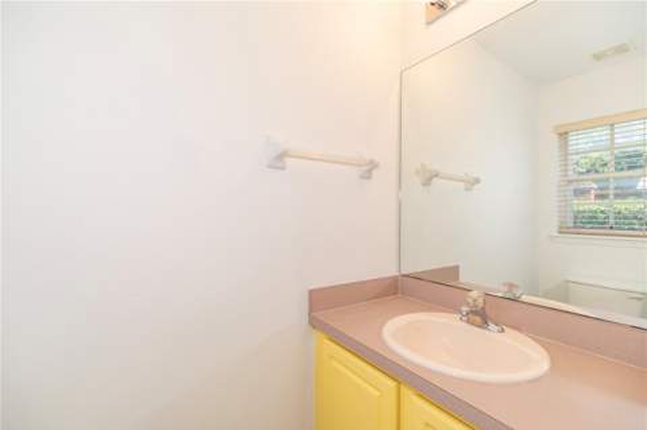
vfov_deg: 77.2
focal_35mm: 15
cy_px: 215
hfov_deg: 100.4
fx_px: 269
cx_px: 324
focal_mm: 15
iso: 200
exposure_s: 1/50
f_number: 8
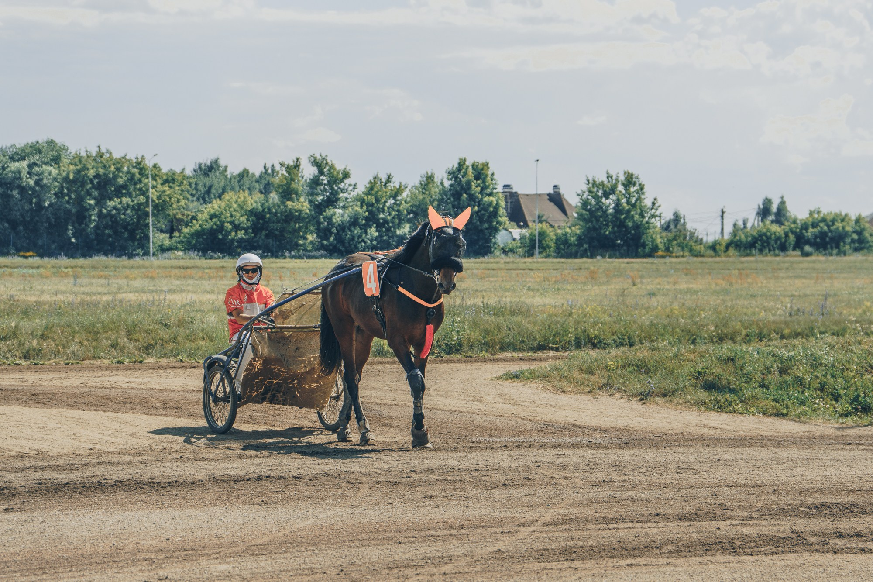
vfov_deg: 11.4
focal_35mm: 120
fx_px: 2917
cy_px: 296
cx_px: 490
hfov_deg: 17.0
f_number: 4
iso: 50
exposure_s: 1/1000
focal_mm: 70
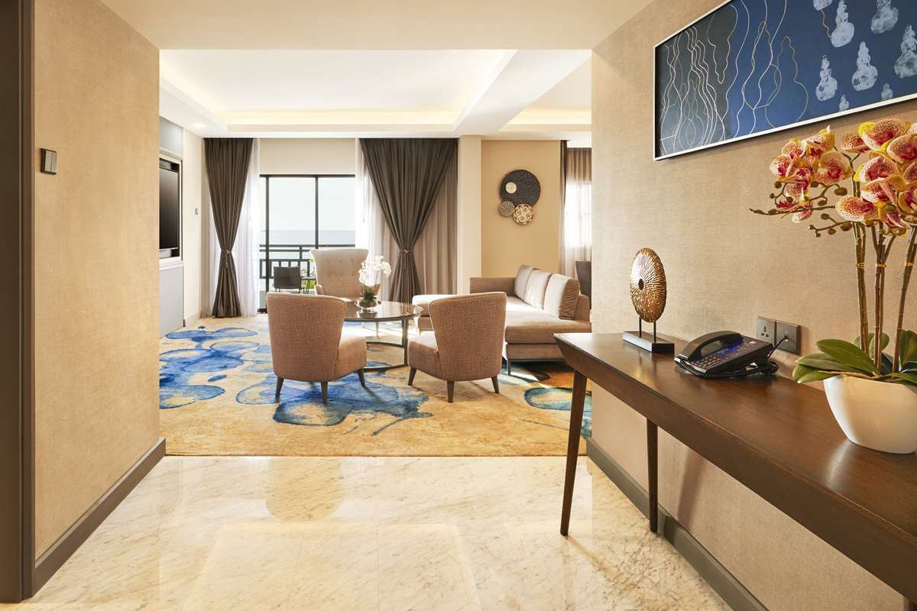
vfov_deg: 61.2
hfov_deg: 83.2
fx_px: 509
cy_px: 235
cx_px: 377
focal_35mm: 20
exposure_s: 1/5
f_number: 11
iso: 200
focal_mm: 16
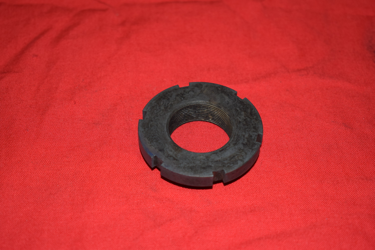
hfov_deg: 29.2
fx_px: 719
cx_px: 188
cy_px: 125
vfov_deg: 19.8
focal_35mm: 69
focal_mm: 46
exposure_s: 1/200
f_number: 5.3
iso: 400
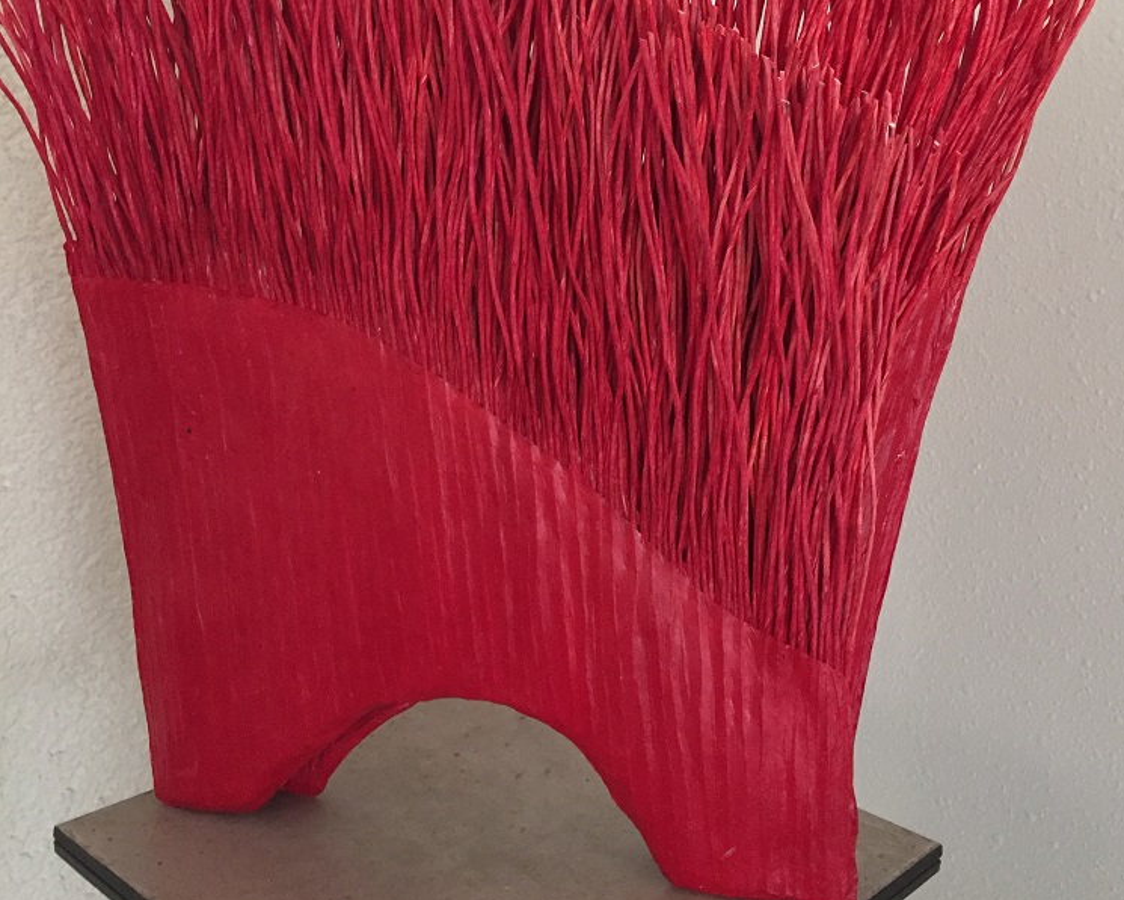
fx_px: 1264
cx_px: 564
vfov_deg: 38.7
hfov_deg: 47.9
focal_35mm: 38
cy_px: 296
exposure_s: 1/17
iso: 250
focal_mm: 4.15
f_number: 2.2
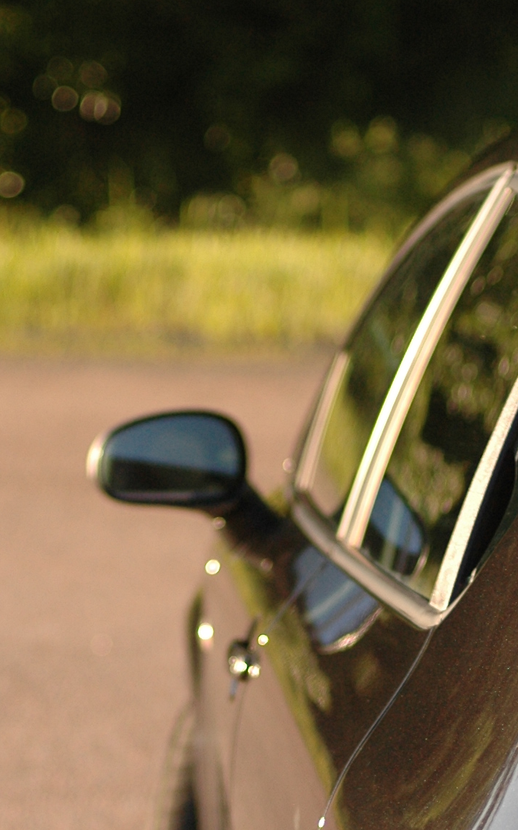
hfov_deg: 6.5
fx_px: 4518
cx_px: 452
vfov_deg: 10.3
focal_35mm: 200
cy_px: 1000
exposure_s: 1/3200
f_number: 2
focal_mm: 50
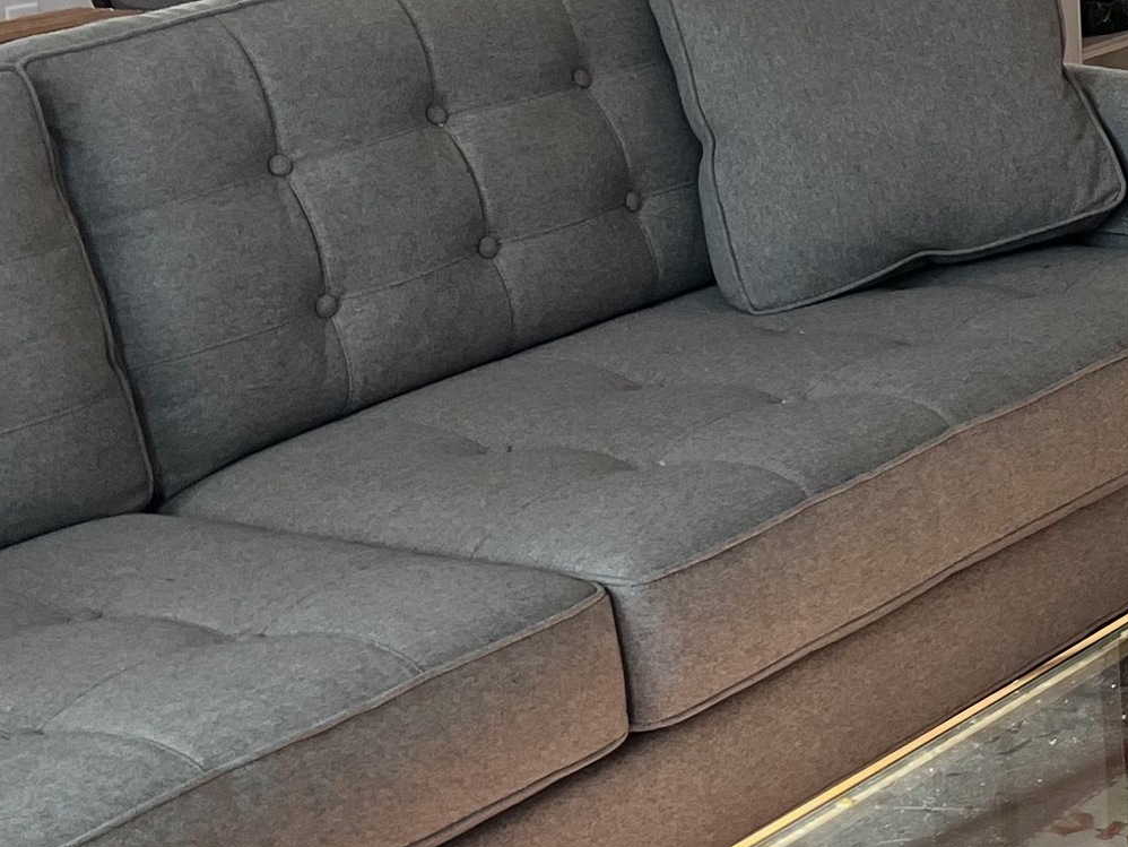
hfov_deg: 21.5
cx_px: 1555
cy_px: -154
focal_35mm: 80
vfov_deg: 17.6
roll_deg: +1.4
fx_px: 2608
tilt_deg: -8.4
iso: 100
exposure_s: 1/120
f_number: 1.6
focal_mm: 5.1
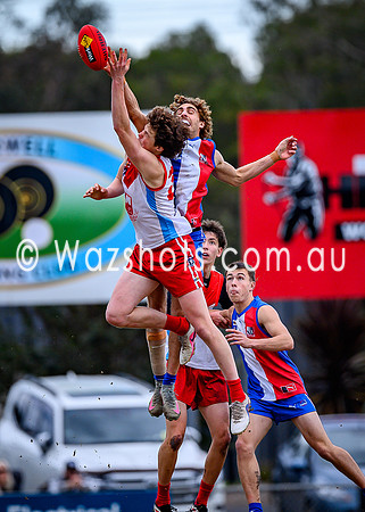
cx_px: 205
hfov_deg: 1.5
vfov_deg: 2.1
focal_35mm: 947
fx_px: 13756
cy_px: 181
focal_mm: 500
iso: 450
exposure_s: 1/1600
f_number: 4
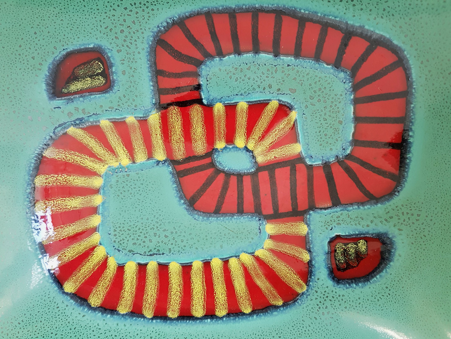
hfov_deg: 67.3
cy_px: 170
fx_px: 339
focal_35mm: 26
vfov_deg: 53.1
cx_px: 226
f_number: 1.7
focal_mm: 4.2
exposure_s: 1/50
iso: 125
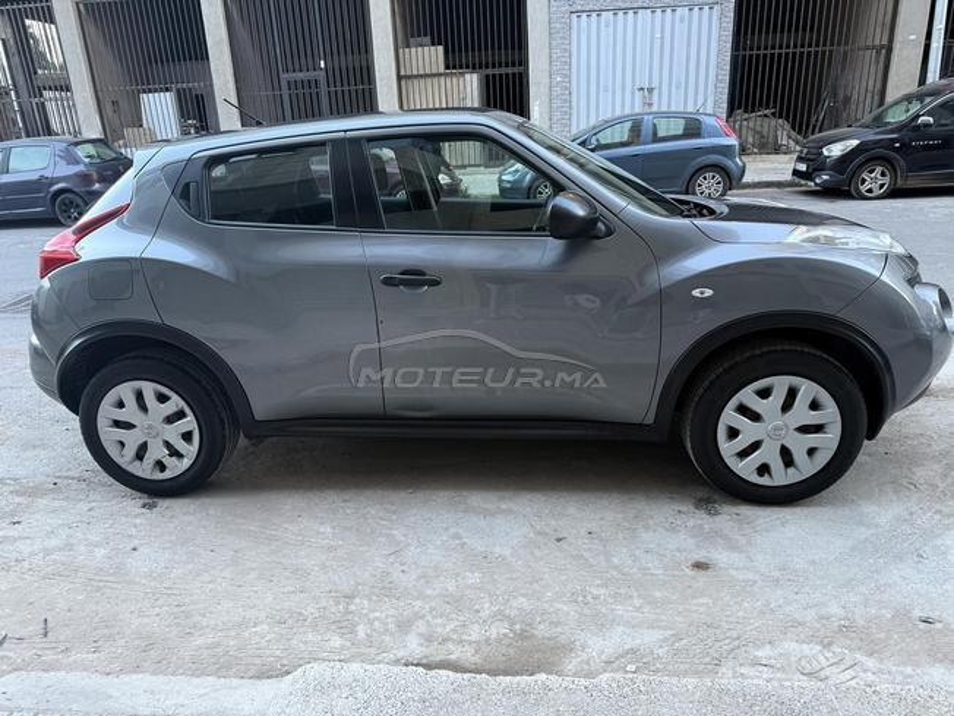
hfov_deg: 71.6
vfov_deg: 56.8
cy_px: 358
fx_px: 661
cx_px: 477
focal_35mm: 24
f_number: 1.78
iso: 250
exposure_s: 1/50
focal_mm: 6.76
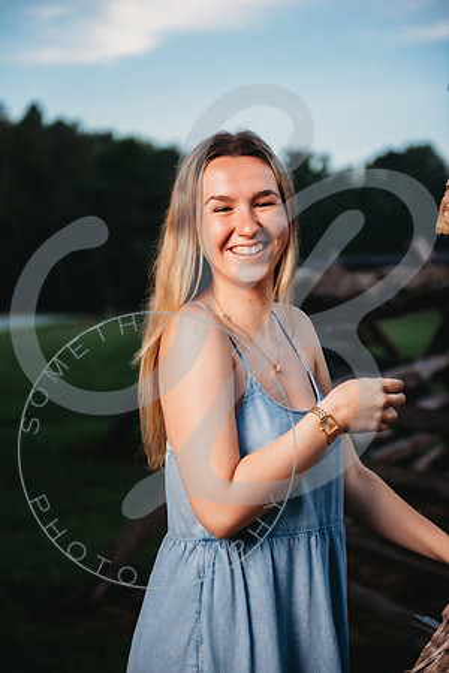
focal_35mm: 70
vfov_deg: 28.8
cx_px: 224
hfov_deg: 19.5
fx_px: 1309
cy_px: 336
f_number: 2.8
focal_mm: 70
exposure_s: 1/1600
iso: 400
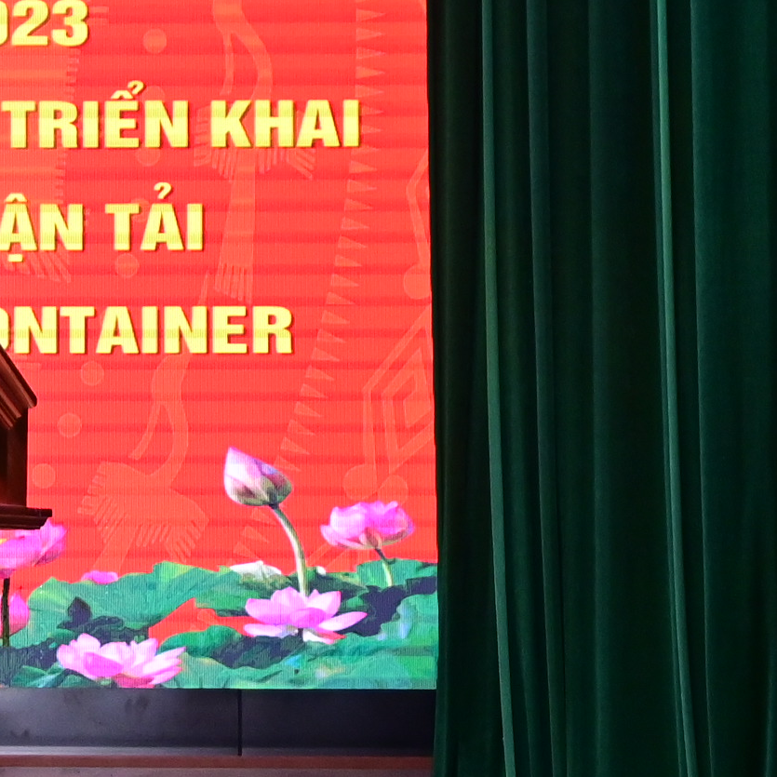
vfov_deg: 8.1
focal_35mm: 216
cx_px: -589
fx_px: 5485
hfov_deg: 7.9
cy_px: 296
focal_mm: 48
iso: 2000
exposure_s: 1/200
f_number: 4.8
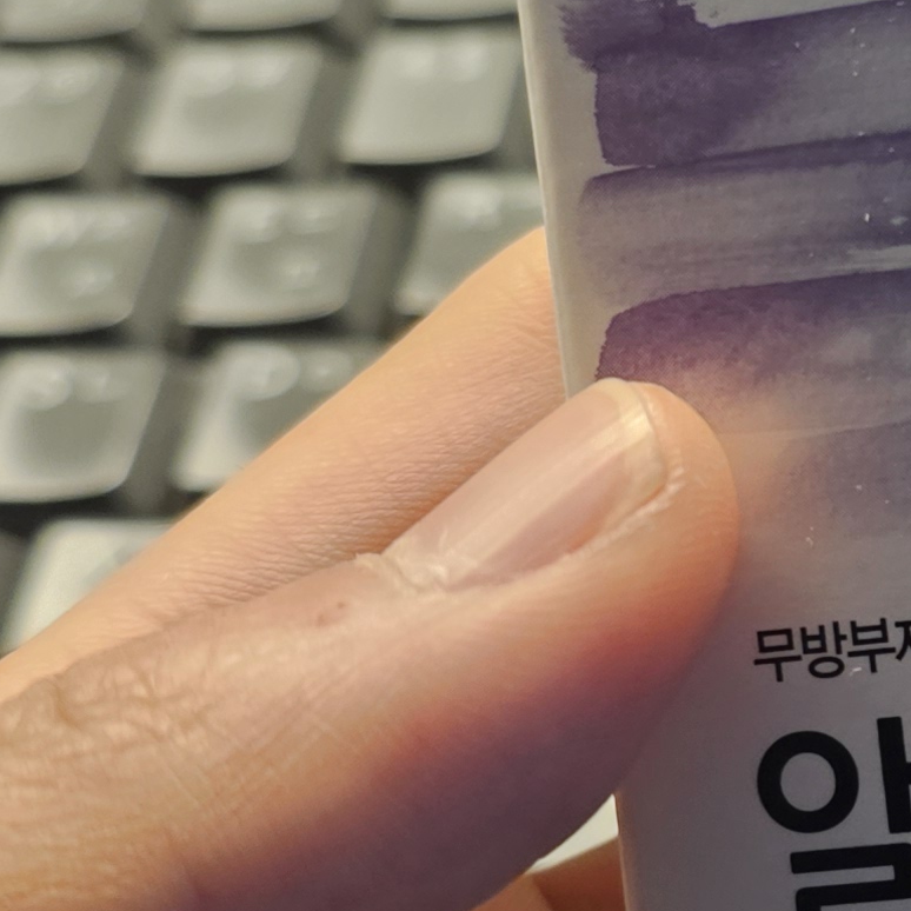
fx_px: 3126
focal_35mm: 105
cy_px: 490
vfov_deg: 16.6
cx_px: 1262
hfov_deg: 15.6
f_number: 1.7
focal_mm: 6.3
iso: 250
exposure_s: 1/51
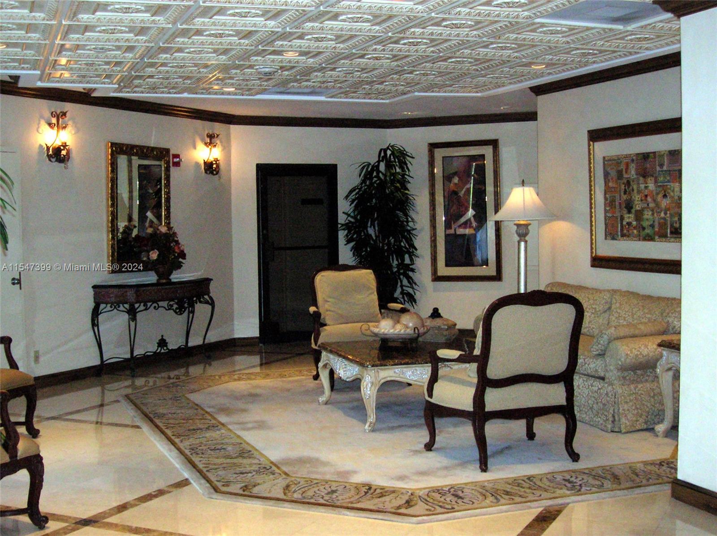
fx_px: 952
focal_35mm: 46
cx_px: 358
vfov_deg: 31.5
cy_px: 268
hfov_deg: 41.3
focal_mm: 7.7
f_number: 3.2
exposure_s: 1/60.1
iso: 200
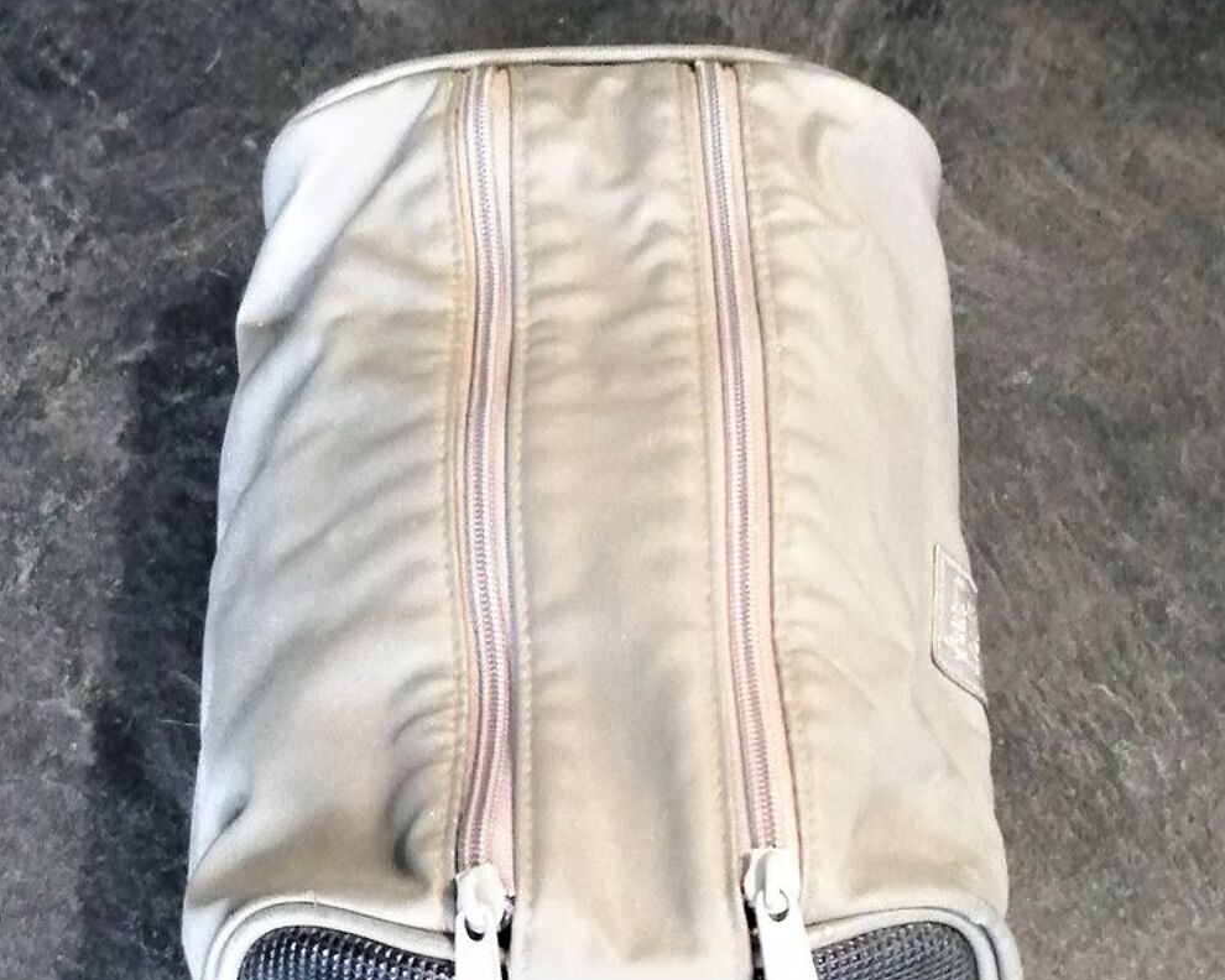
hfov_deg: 28.3
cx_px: 616
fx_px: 2429
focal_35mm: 67
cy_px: 733
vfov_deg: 22.6
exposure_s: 1/14.3
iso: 1000
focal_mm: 3.46
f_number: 1.8
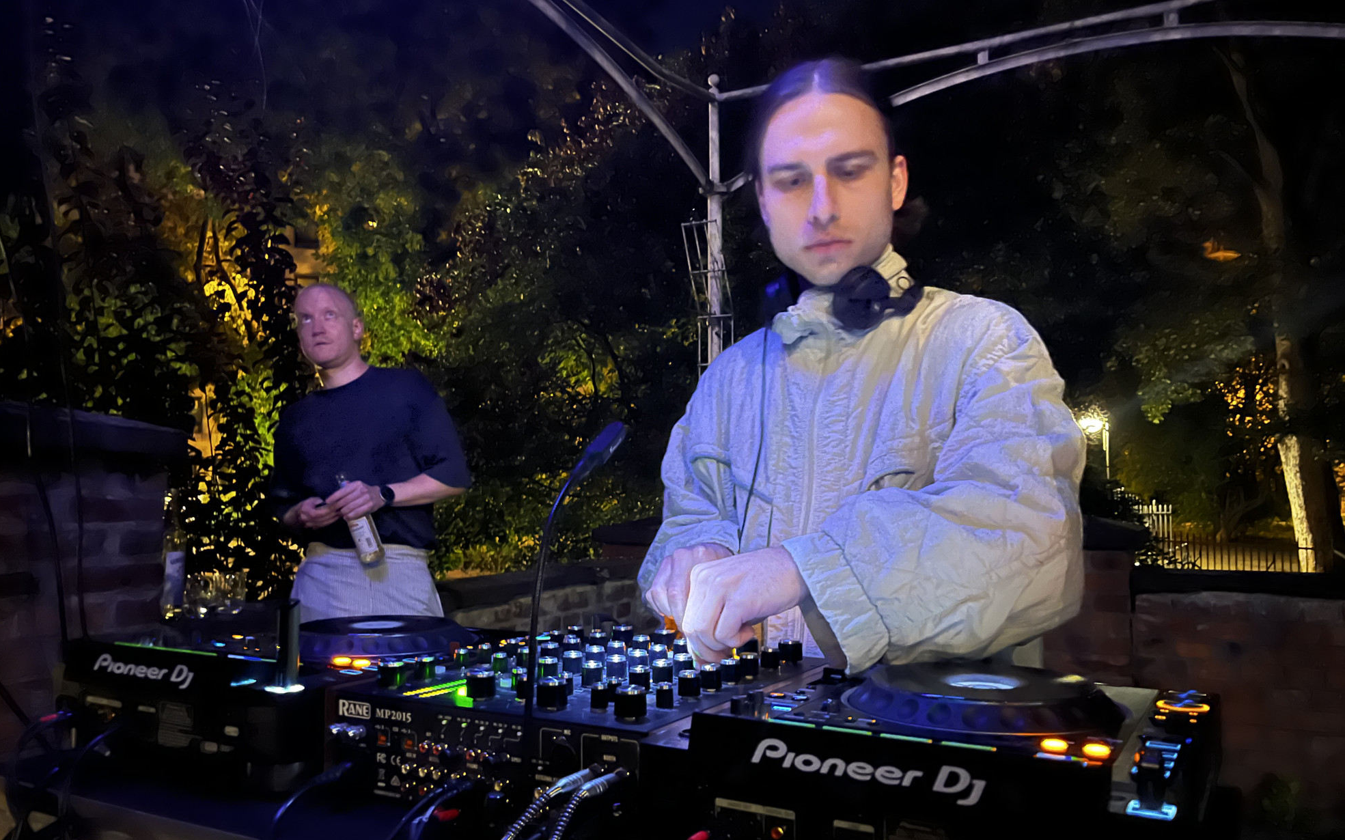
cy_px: 474
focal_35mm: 28
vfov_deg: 44.4
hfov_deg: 66.5
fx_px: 1026
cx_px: 675
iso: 2500
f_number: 1.6
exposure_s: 1/9
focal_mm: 5.1
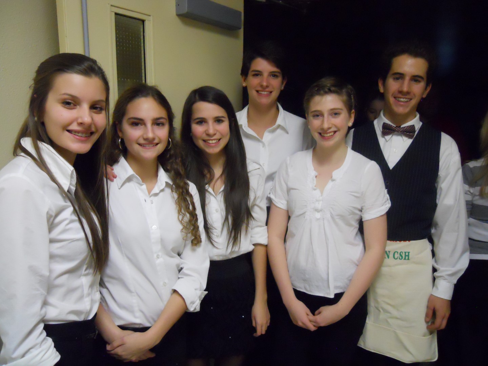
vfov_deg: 49.7
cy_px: 183
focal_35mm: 28
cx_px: 244
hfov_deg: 63.4
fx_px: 395
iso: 800
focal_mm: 5
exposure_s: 1/100
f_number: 2.7
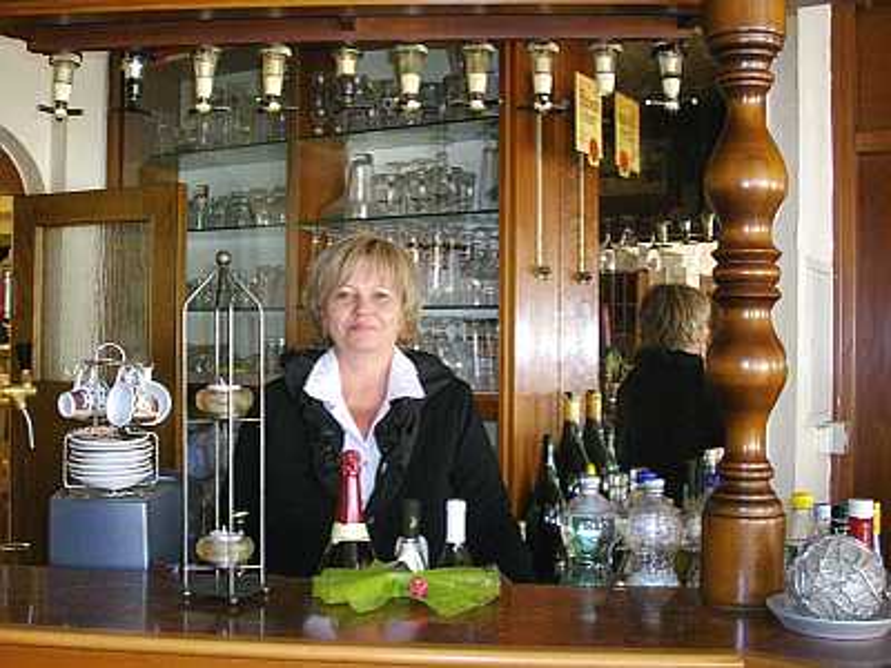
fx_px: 952
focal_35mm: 37
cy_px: 334
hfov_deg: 50.1
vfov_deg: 38.7
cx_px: 446
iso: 396
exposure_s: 1/50
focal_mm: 6.2
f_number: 2.8
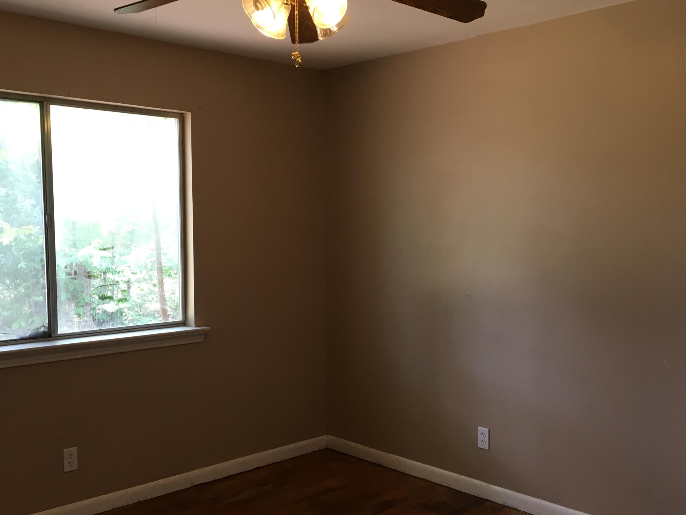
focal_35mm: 37
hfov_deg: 50.1
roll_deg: +0.0
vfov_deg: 38.7
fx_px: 733
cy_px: 276
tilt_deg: -5.6
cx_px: 374
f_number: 2.2
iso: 50
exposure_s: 1/30
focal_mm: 4.15
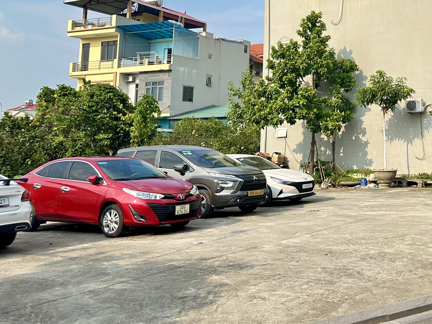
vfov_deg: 31.3
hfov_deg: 38.6
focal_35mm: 45
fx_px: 562
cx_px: 405
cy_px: 59
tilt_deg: +9.9
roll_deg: +0.8
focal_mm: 6.86
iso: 80
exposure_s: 1/2203
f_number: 1.78
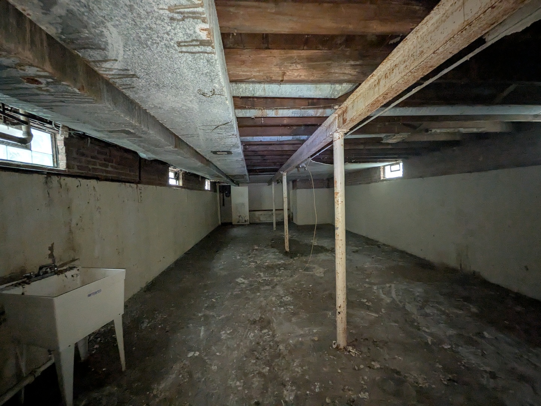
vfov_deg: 85.7
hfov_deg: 102.1
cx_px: 270
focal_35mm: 14
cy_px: 203
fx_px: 219
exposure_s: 1/18.9
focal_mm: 1.85
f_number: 2.2
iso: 1111
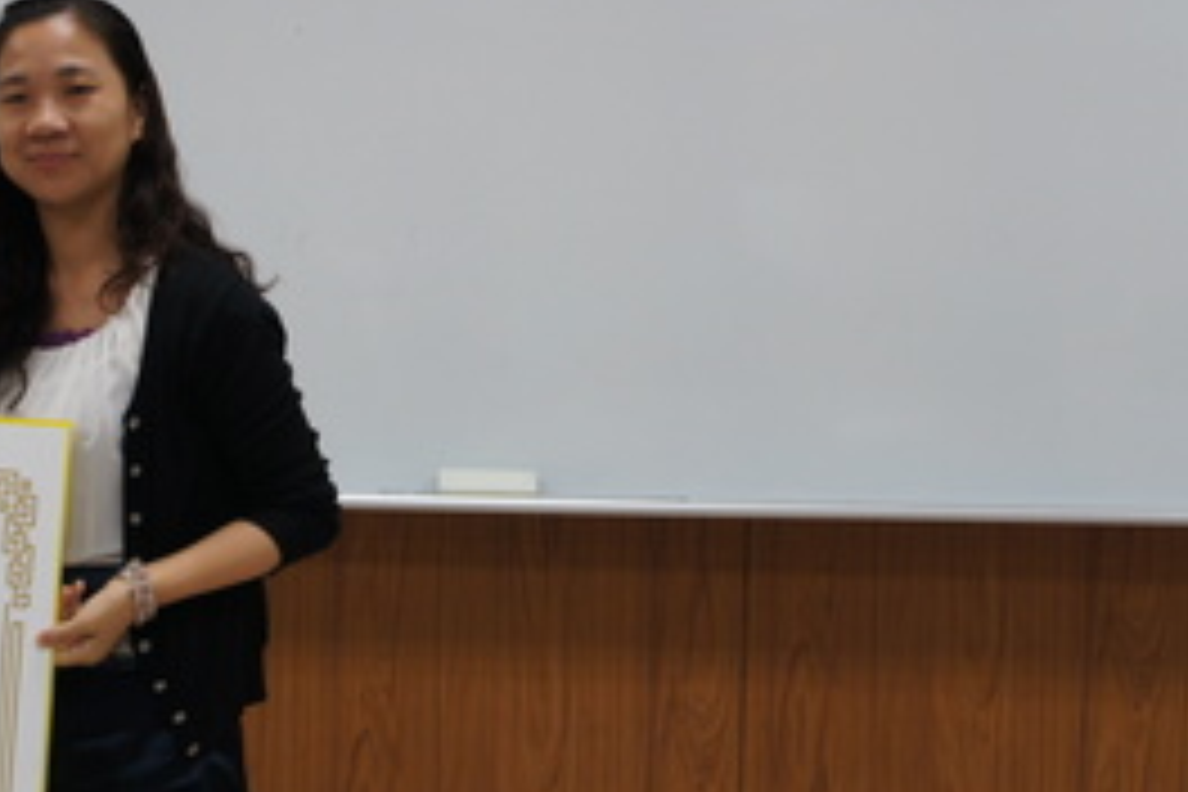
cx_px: 405
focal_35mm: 91
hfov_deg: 22.2
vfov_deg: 14.9
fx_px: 3013
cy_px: 266
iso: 250
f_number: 4
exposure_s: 1/40
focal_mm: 23
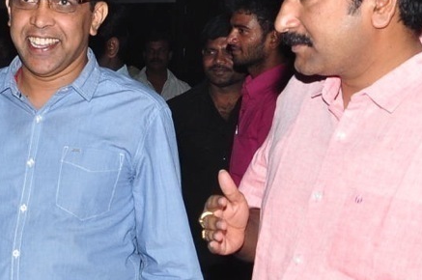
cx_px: 19
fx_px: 1358
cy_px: 226
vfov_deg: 11.7
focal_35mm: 116
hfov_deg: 17.3
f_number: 8
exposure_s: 1/125
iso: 400
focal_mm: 26
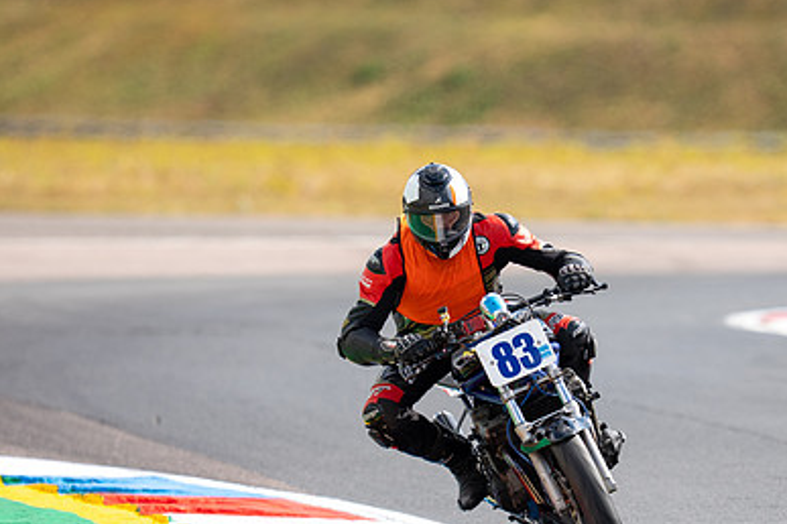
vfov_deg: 2.3
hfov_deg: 3.4
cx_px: 462
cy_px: 353
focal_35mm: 609
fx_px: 13312
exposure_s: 1/500
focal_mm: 400
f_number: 3.5
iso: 50
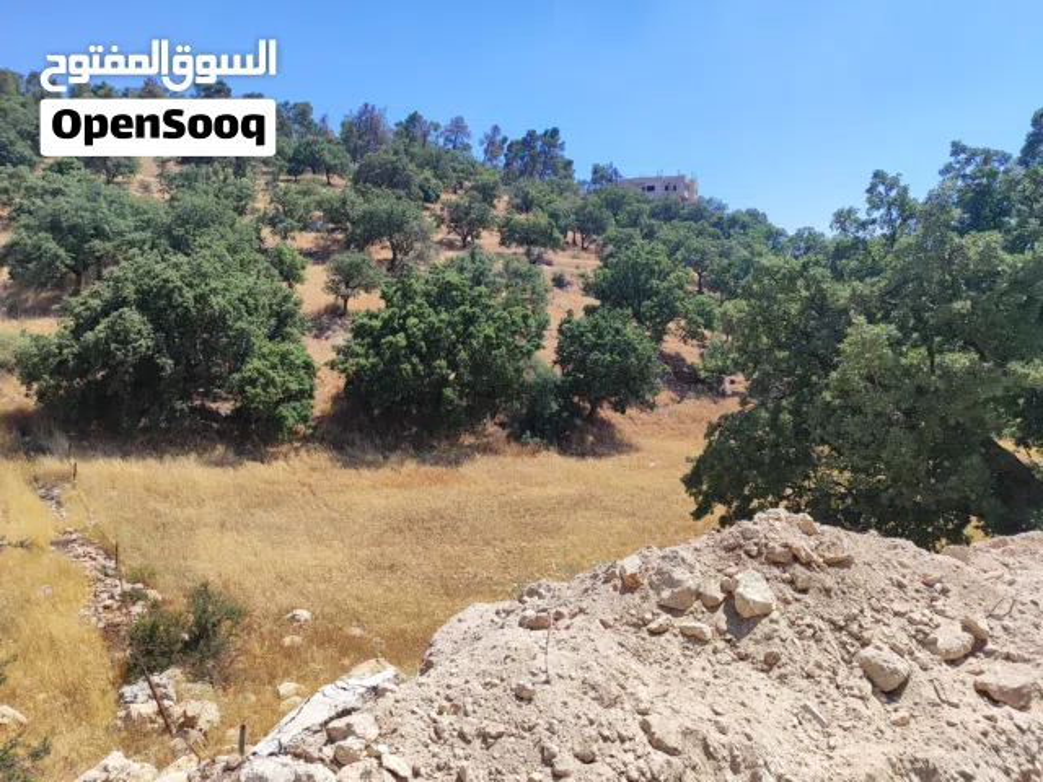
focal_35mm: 24
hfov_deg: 71.6
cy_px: 391
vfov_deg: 56.8
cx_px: 522
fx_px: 723
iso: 50
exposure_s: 1/823
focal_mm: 5.89
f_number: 1.89
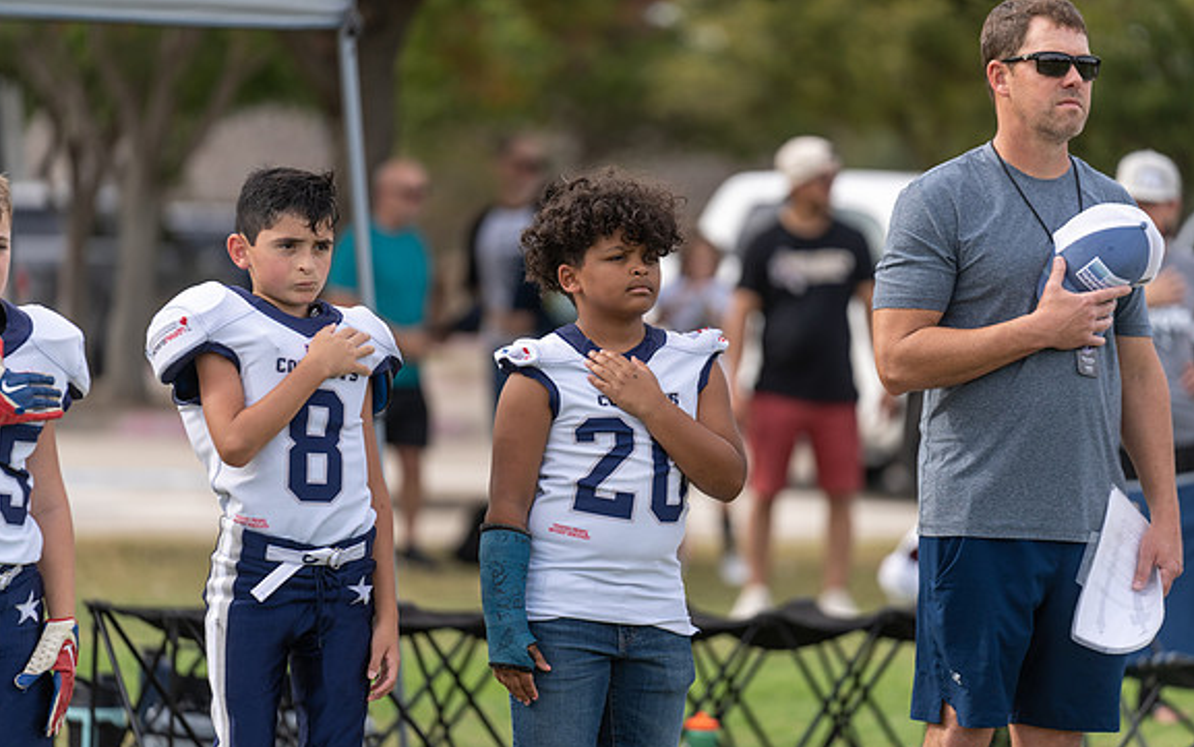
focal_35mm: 205
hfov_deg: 10.2
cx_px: 596
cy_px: 398
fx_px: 6673
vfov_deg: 6.4
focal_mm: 200
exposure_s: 1/1250
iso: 160
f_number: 2.8
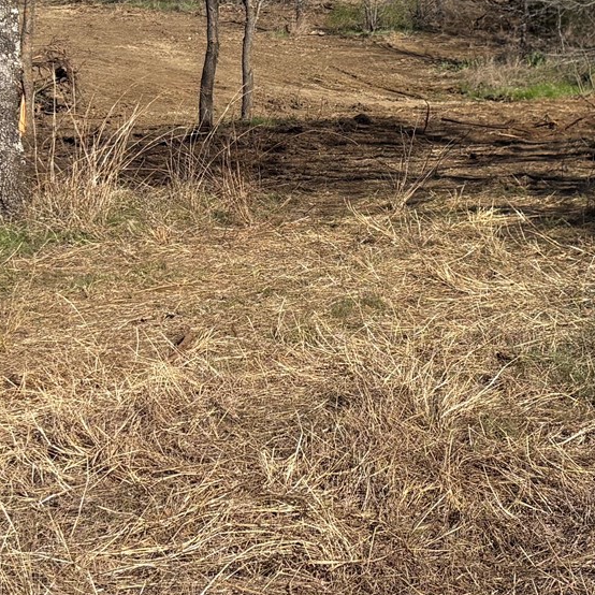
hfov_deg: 20.4
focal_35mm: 85
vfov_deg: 20.1
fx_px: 1653
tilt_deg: -6.7
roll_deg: -1.1
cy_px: 86
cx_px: 304
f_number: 1.6
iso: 50
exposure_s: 1/4608
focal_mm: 5.96
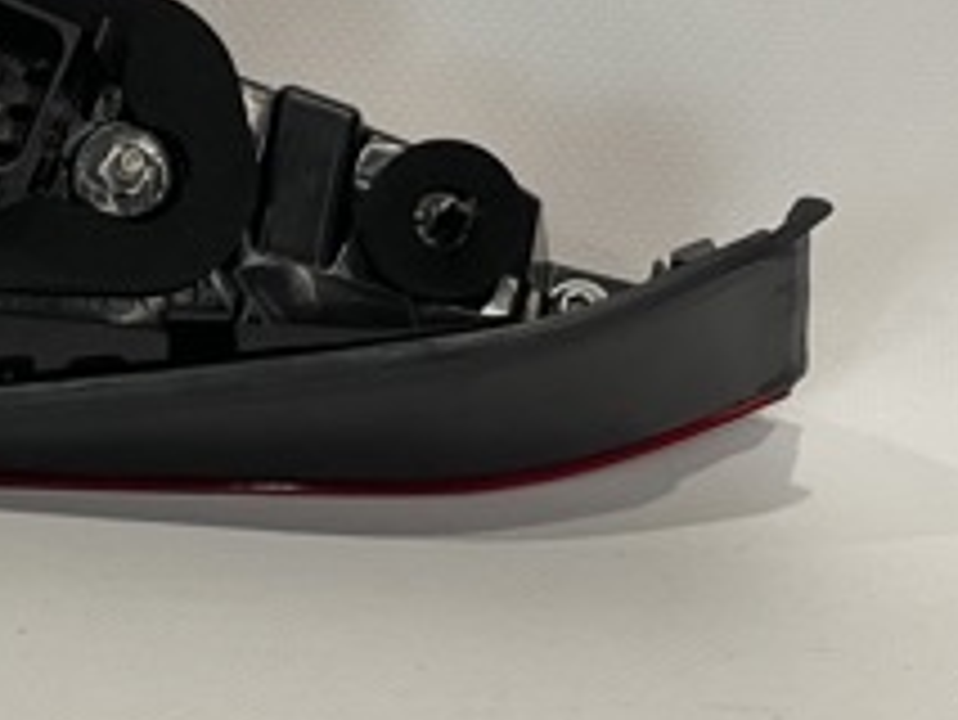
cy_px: 92
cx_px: -94
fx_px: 5317
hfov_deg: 10.2
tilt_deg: -22.8
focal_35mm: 192
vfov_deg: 7.7
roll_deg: -3.9
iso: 160
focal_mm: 7.5
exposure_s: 1/50
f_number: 2.2
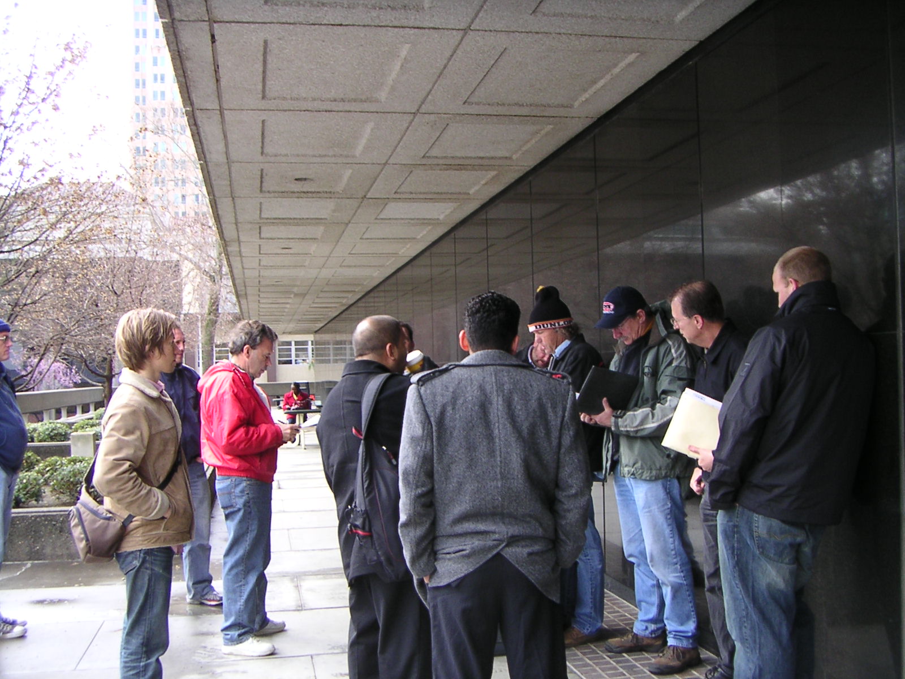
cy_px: 340
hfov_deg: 47.9
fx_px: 1020
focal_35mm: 39
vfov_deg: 36.8
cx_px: 452
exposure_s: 1/60
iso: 64
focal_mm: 5.1
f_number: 2.8
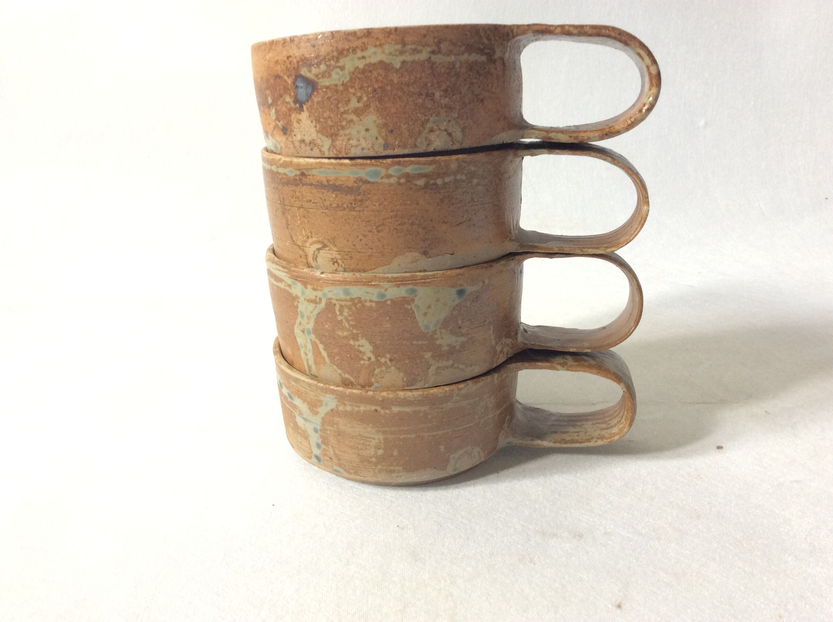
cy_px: 311
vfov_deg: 44.1
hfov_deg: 56.9
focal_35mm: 32
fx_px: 769
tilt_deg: -21.7
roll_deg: +2.3
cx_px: 416
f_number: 2.4
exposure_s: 1/25
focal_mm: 3.3
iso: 80
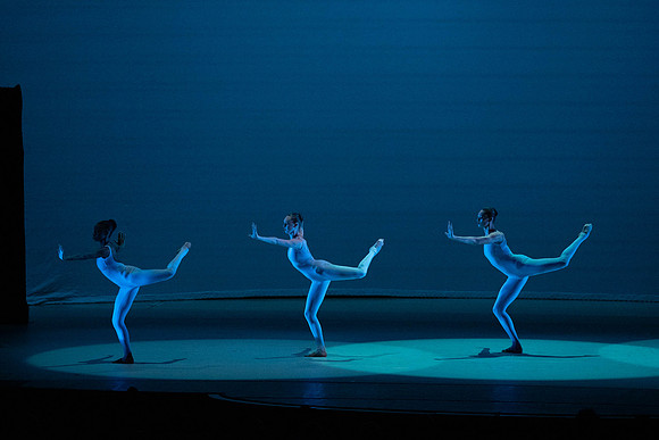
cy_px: 220
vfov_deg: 8.4
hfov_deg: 12.5
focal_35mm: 164
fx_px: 3003
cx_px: 330
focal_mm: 164
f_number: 5.6
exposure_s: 1/400
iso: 16000
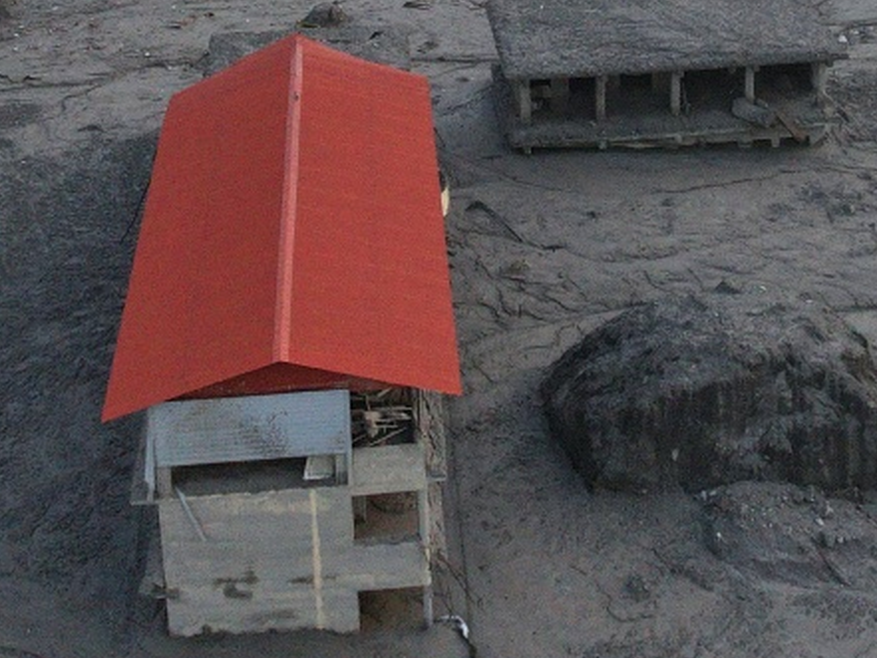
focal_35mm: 72
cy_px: -163
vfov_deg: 19.1
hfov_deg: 26.8
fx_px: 1825
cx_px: 622
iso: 140
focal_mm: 8.4
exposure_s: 1/240
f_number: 2.8
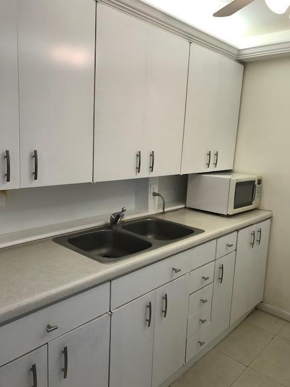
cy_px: 194
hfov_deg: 49.7
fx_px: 313
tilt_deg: -8.6
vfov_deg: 63.4
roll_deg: -2.6
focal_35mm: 28
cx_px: 145
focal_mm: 3.99
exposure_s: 1/120
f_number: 1.8
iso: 40
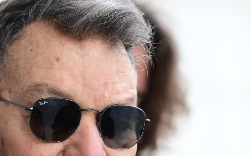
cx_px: 51
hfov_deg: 7.7
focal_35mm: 272
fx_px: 1860
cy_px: 130
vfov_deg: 4.8
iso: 640
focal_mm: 155
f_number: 4.5
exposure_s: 1/250
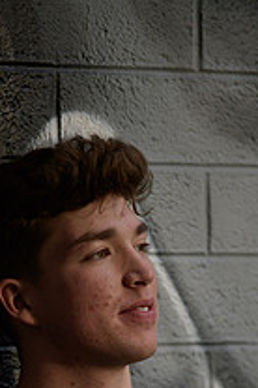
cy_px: 409
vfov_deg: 5.4
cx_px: 120
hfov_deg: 3.6
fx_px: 4085
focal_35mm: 380
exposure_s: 1/2000
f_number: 2.8
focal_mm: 175
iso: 250
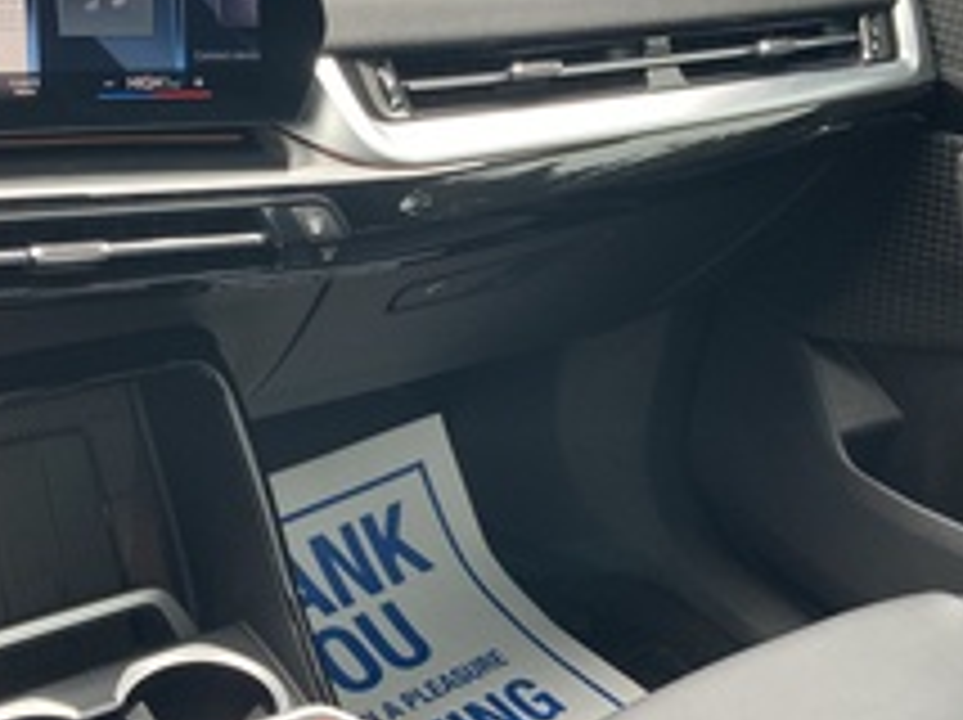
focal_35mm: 55
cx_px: 522
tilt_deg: -27.3
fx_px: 1528
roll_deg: -12.1
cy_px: 322
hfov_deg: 35.0
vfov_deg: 26.5
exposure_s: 1/98
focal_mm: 3.99
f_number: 1.8
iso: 80
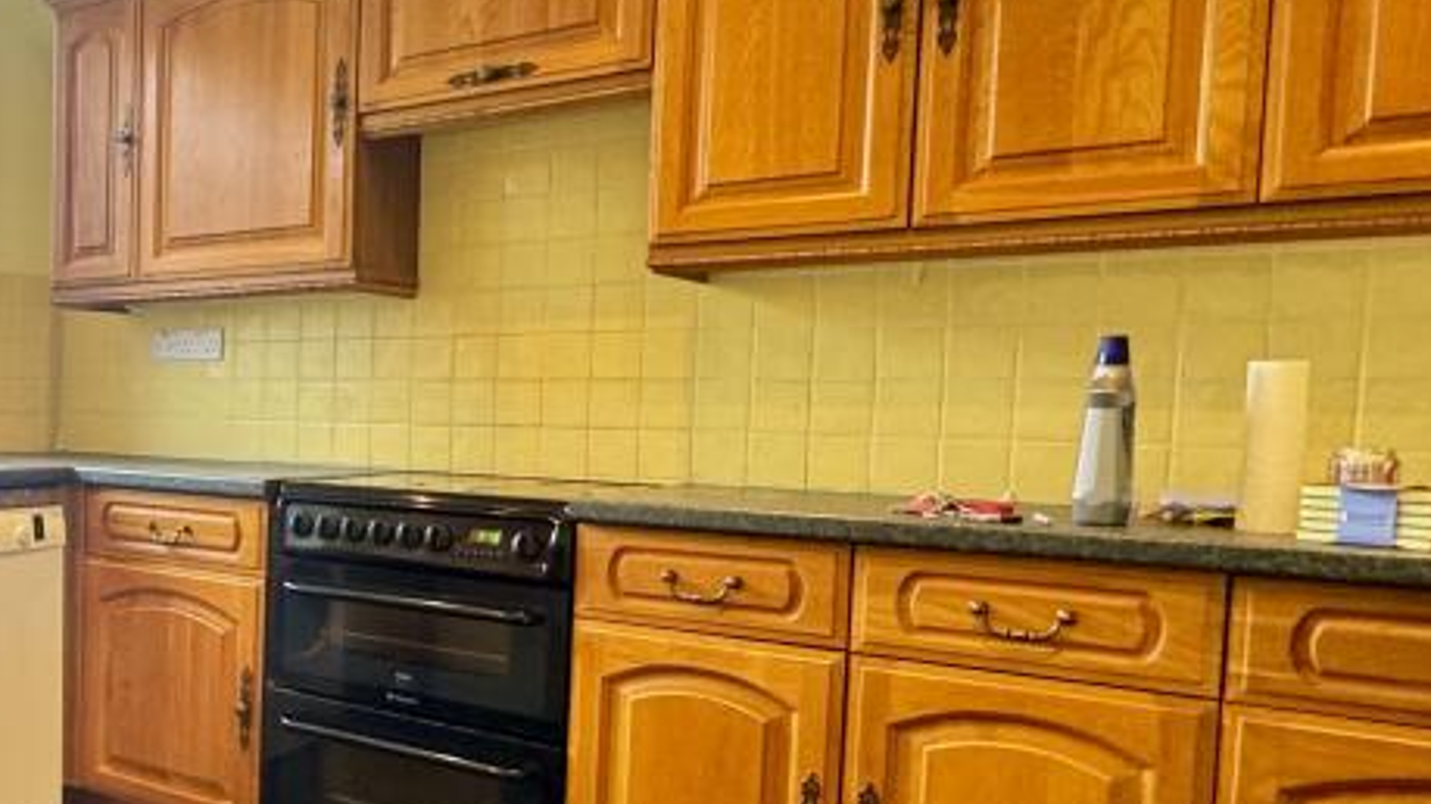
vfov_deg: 34.5
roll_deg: -0.4
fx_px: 1290
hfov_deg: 48.0
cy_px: 477
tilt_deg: -4.4
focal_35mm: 34
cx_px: 0
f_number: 2.2
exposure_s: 1/50
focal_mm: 2.22
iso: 400
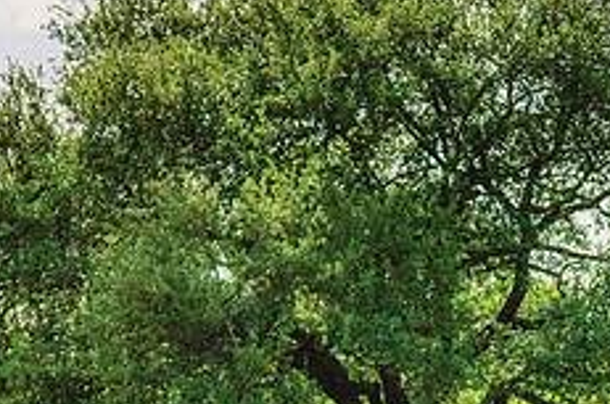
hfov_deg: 11.0
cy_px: 441
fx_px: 3162
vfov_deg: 7.3
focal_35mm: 187
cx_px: 475
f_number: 2.8
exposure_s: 1/2500
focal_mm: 70
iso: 200
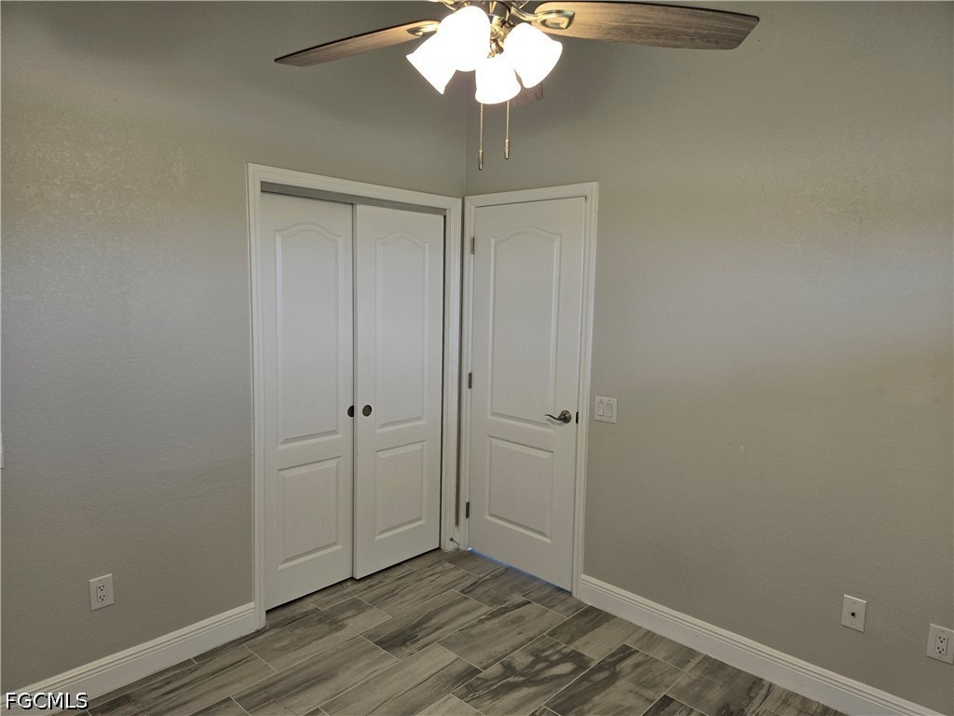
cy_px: 358
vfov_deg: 58.9
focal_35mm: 23
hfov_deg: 73.9
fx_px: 634
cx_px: 477
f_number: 1.8
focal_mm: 5.4
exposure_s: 1/60
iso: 32
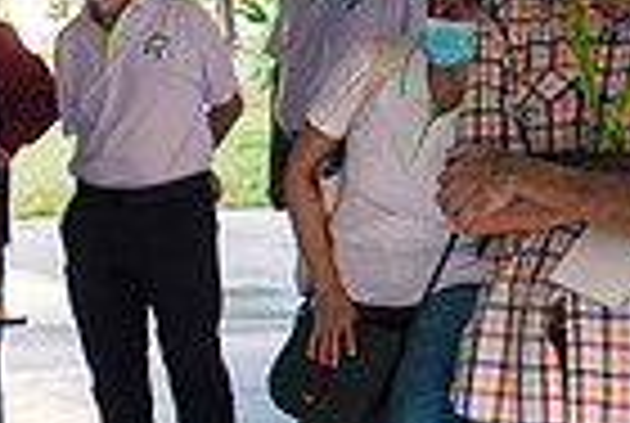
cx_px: -554
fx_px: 2490
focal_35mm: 142
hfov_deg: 12.9
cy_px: 286
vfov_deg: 9.7
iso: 250
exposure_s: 1/125
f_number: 1.7
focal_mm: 16
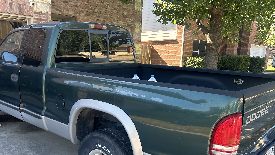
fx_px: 248
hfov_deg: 57.8
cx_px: 118
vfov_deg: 33.6
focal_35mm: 34
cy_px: 124
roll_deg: -0.1
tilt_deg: -14.8
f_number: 1.78
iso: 80
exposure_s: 1/406
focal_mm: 6.86
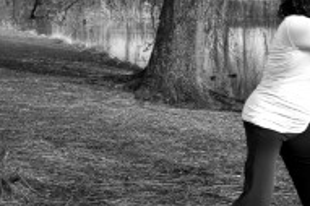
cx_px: 312
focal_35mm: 110
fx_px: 947
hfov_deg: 18.1
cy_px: 87
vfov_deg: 12.4
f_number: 6.3
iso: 100
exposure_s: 1/160
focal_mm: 35
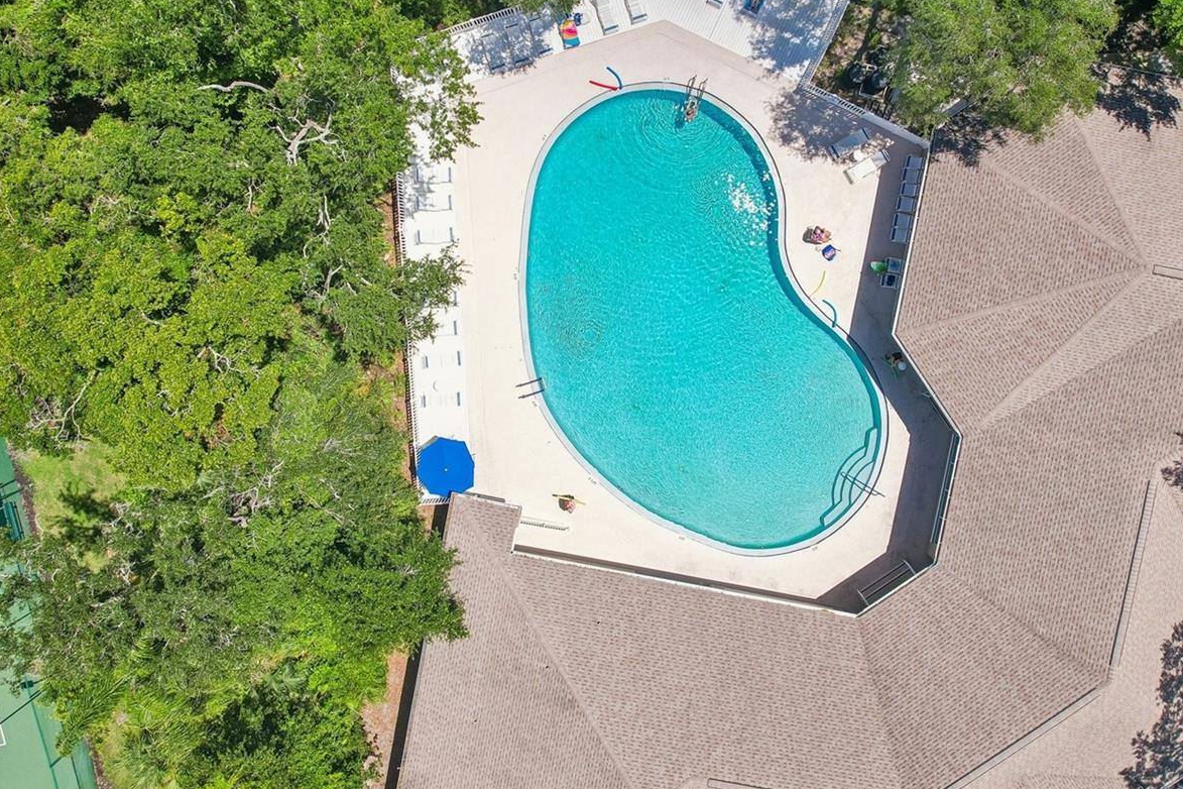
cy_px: 292
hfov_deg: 61.9
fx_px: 986
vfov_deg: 43.2
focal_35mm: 30
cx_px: 592
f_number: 2.8
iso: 110
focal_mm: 8.4
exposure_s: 1/2500
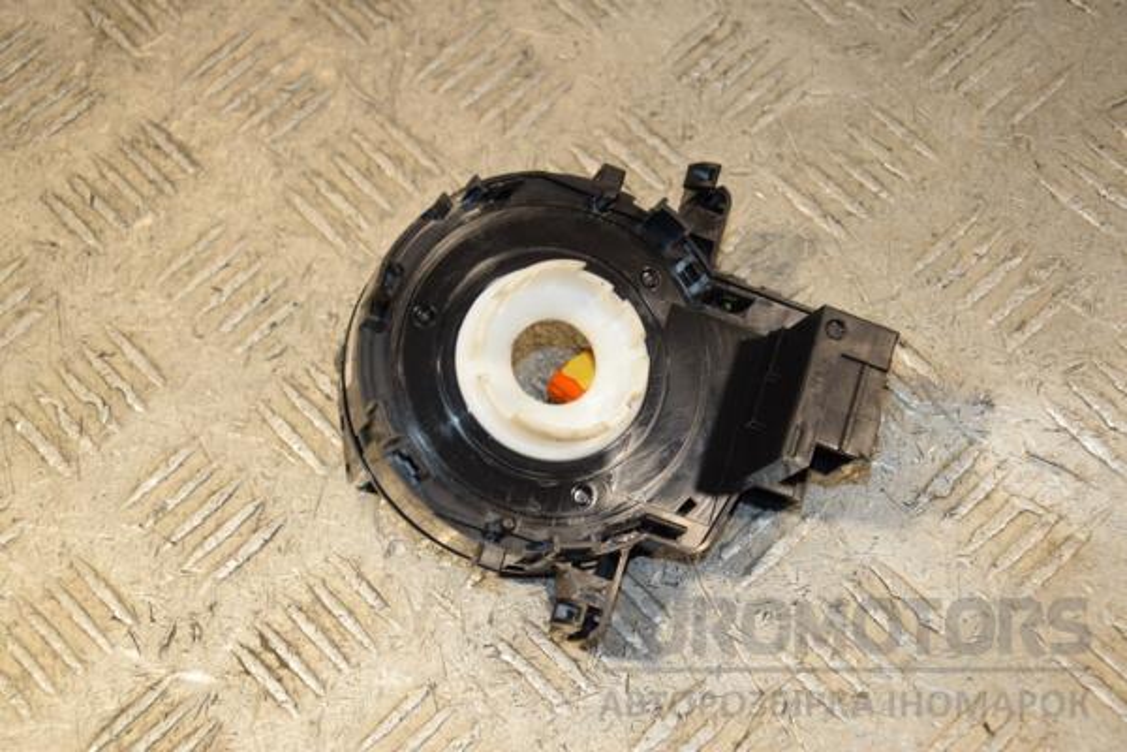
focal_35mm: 75
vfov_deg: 18.2
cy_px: 376
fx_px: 2348
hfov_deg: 27.0
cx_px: 564
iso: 800
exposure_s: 1/200
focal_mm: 50
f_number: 5.6
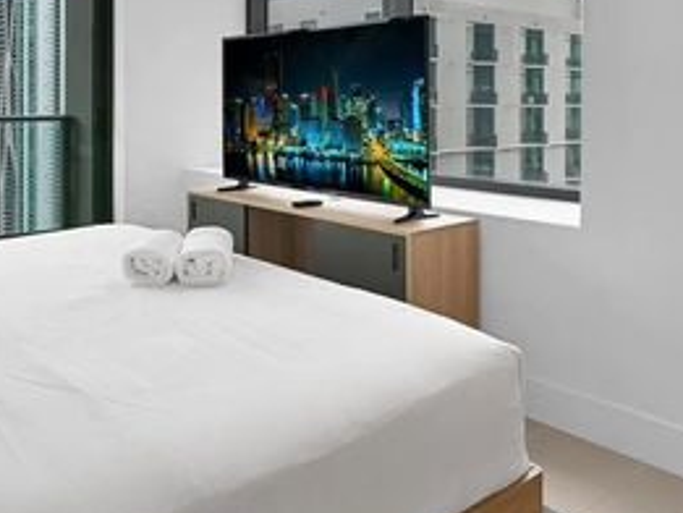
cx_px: 215
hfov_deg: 54.0
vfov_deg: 41.1
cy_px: 101
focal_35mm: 33
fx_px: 651
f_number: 5.6
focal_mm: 14
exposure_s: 1/100
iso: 100
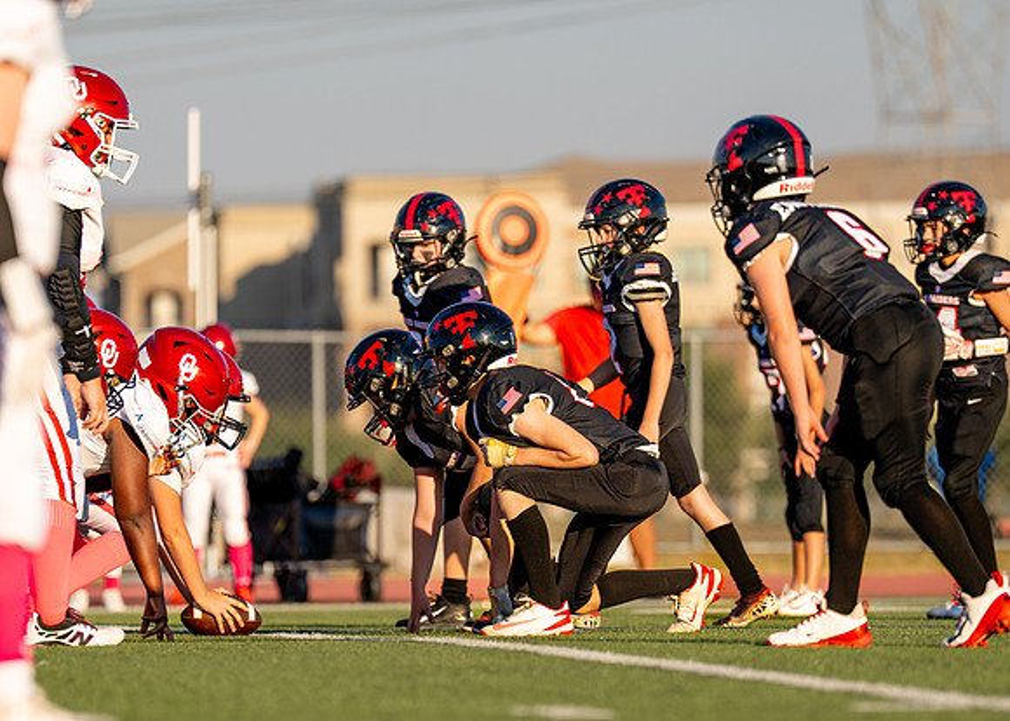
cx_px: 423
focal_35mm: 362
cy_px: 450
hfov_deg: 5.6
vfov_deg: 4.0
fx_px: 10393
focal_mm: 200
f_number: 2.8
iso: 100
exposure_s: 1/1600
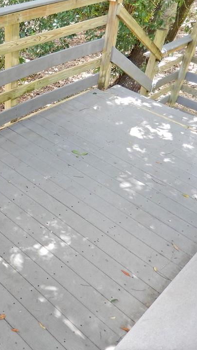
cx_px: -21
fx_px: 362
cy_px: 163
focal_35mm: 39
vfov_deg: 51.6
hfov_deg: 27.7
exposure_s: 1/30
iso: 180
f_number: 3.4
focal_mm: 4.5
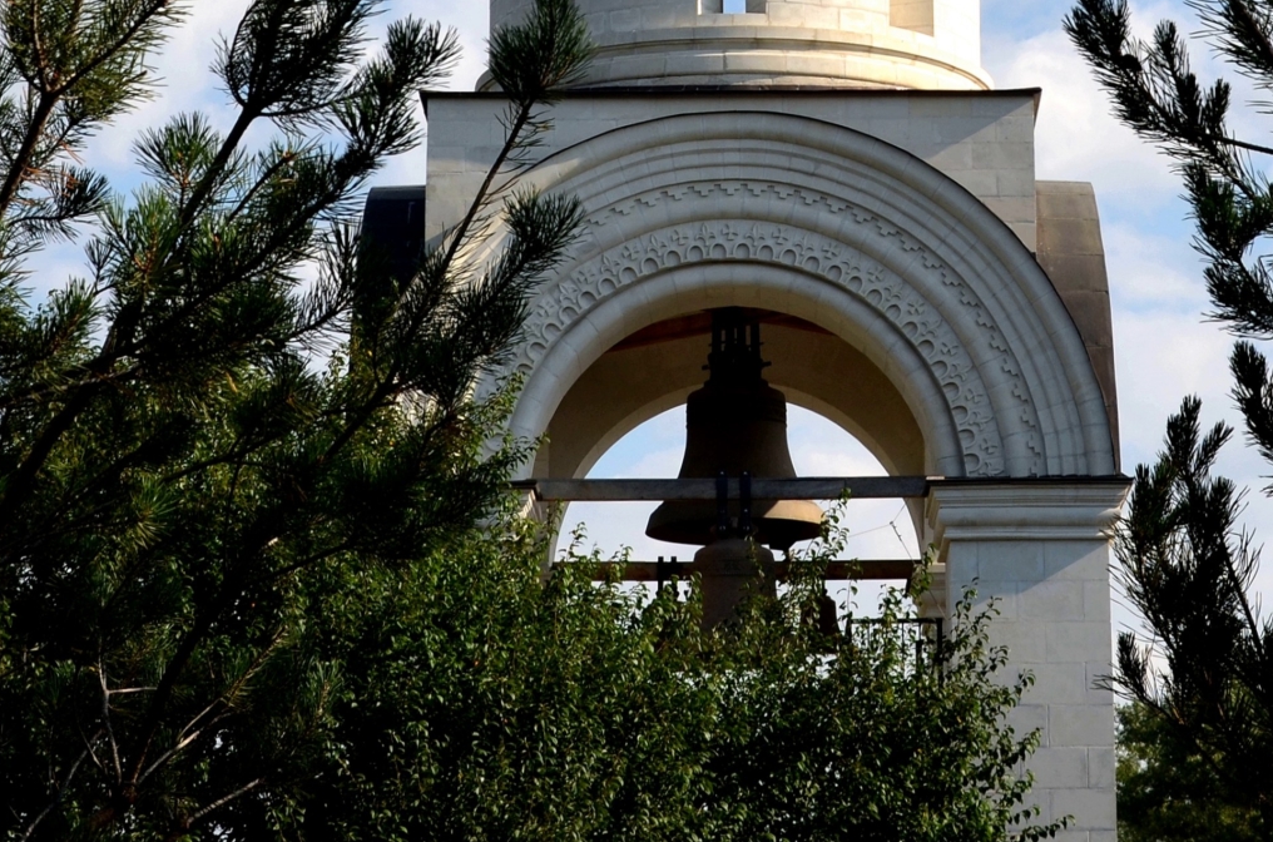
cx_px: 846
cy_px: -143
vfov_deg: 11.1
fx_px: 4268
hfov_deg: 16.9
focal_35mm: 121
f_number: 9
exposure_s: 1/320
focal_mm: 32
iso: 100
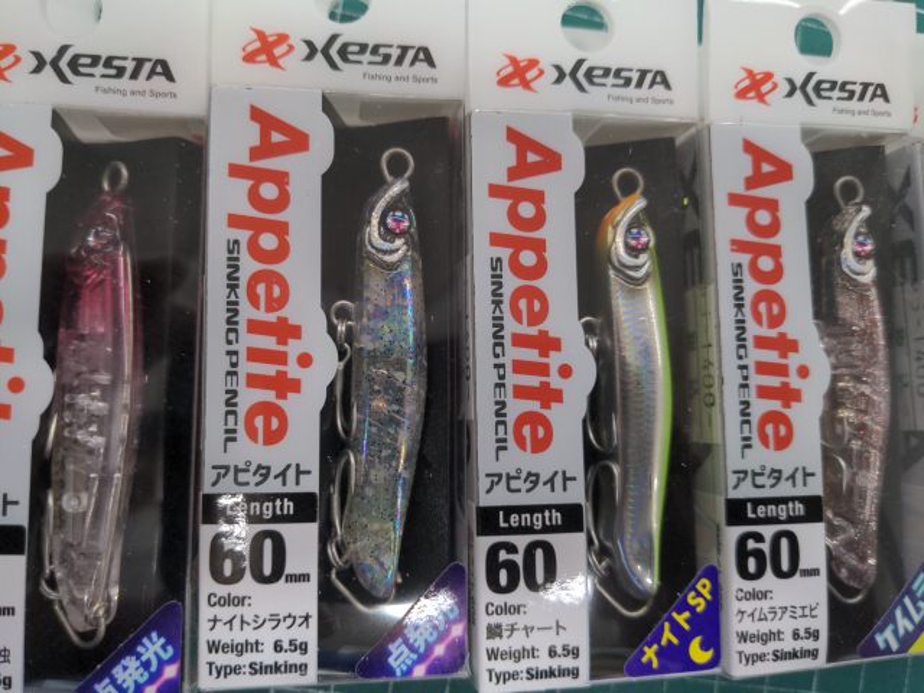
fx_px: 667
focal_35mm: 25
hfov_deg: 69.4
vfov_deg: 54.9
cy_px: 346
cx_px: 462
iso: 100
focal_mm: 4.38
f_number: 1.73
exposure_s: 1/120
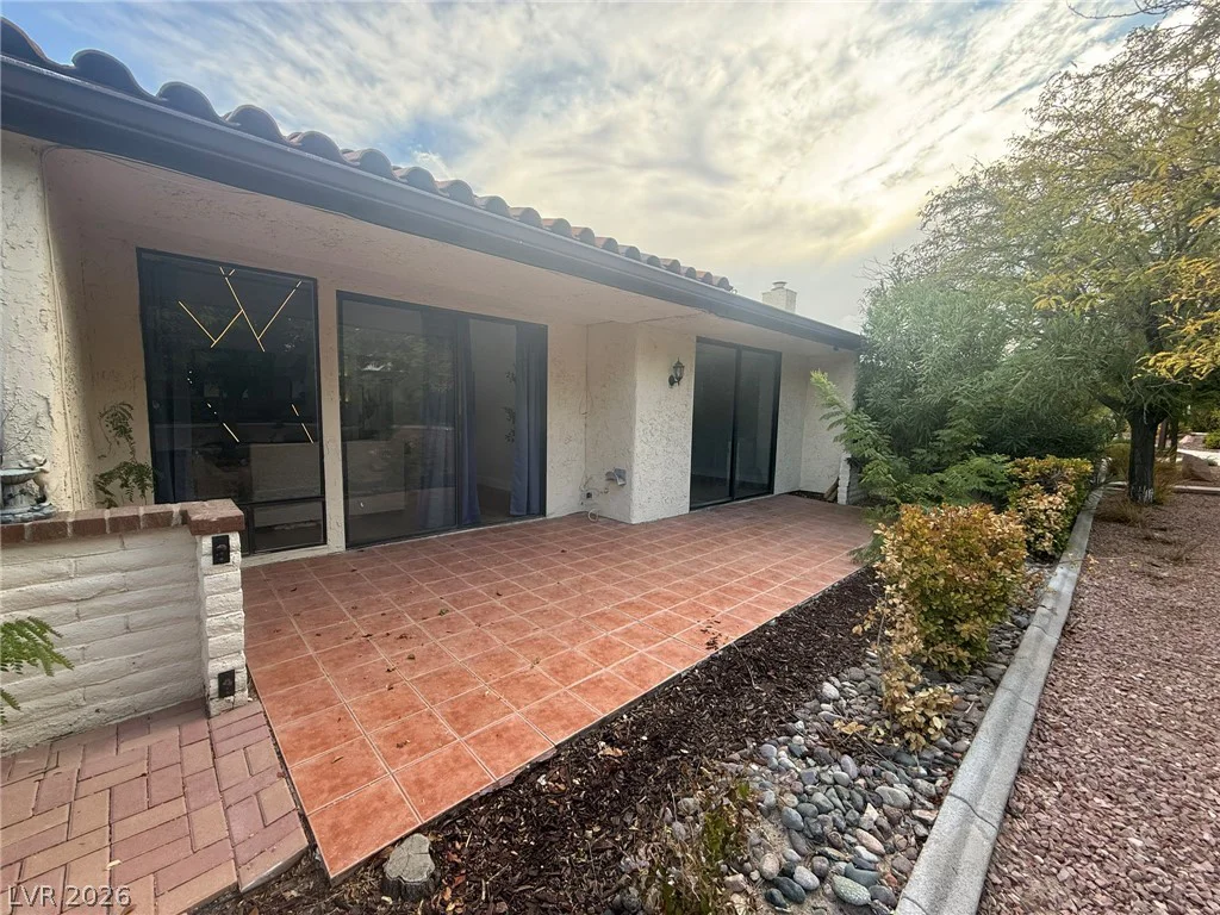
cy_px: 458
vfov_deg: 85.7
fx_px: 493
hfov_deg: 102.1
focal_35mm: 14
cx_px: 610
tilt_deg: -4.3
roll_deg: -1.1
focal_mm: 2.22
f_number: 2.2
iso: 64
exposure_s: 1/145
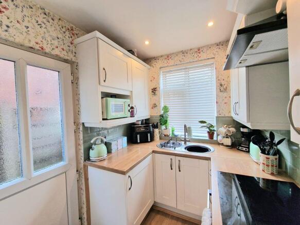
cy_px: 112
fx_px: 113
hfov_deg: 106.2
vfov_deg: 89.9
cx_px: 150
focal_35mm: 13
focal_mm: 2.2
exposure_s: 1/60.2
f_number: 2.2
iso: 64
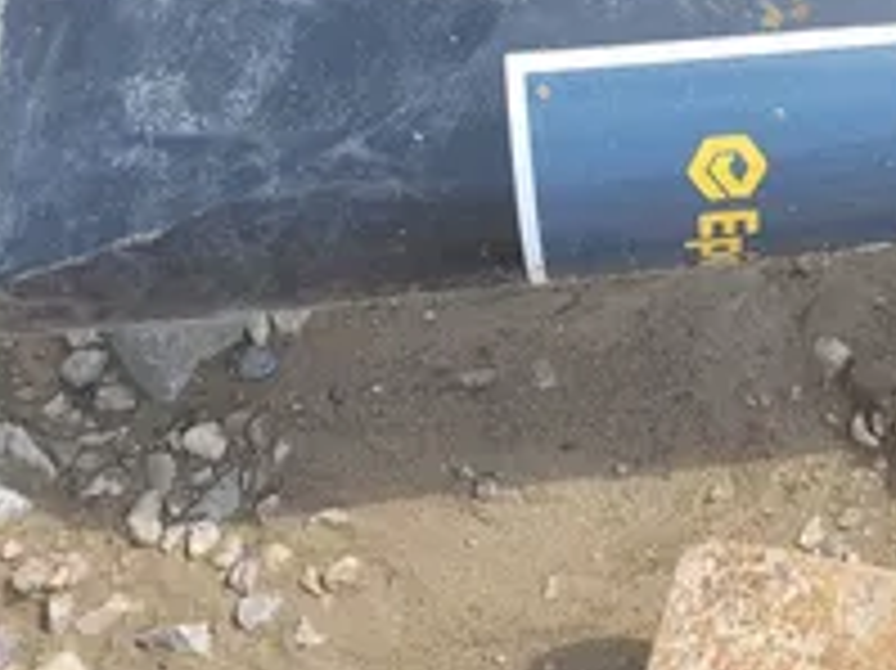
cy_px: -2
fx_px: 1863
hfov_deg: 25.4
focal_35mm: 72
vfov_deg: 19.8
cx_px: 941
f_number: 1.8
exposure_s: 1/1311
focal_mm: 5.4
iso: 40
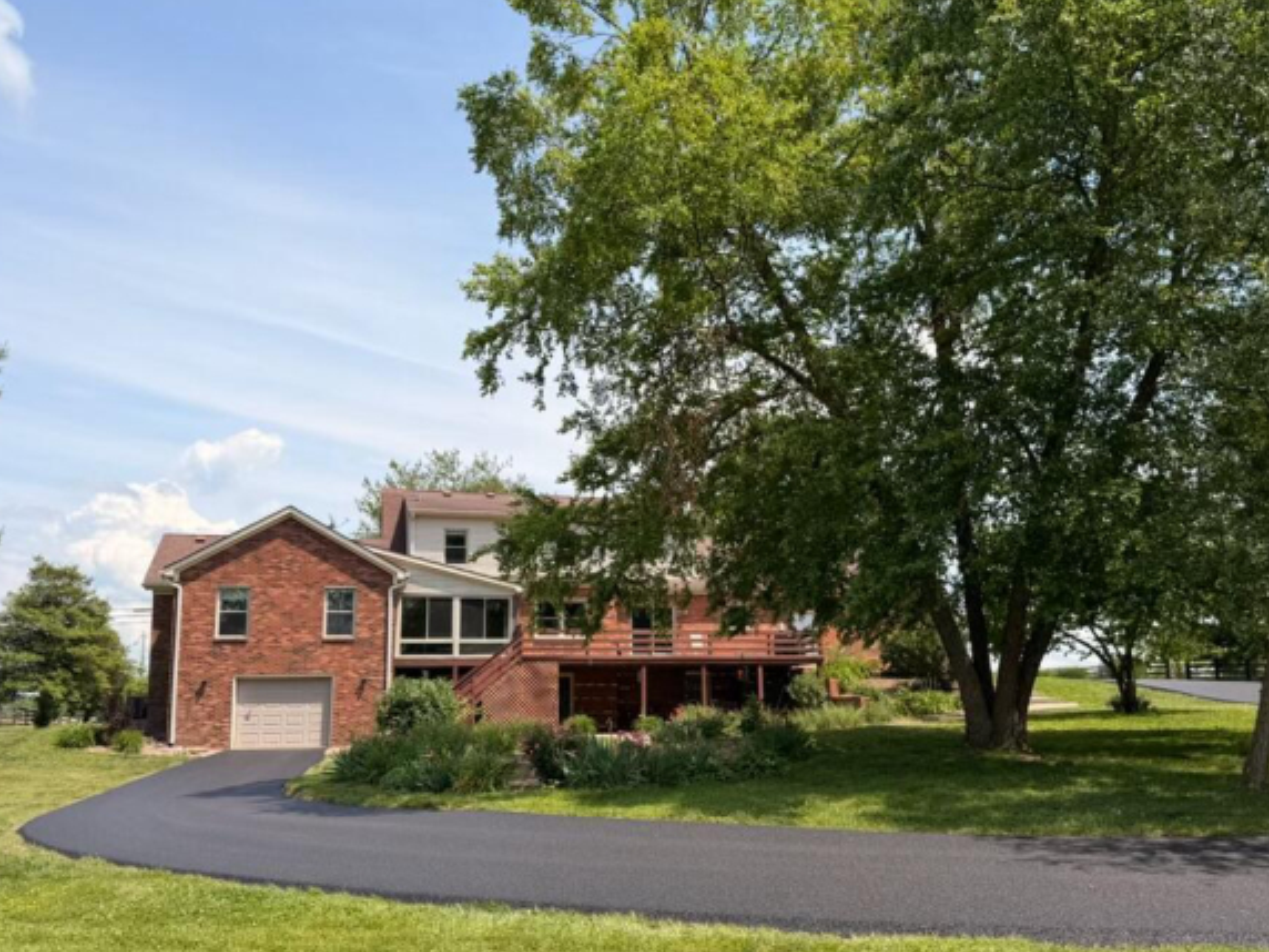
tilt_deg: +8.9
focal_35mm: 28
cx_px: 673
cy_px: 539
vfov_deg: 49.6
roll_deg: +1.5
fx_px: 1026
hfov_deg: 63.4
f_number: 1.78
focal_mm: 6.76
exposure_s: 1/3953
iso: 80
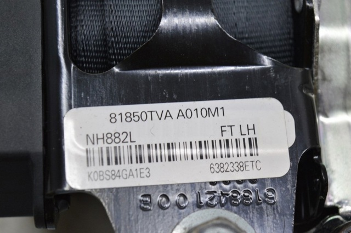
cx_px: 176
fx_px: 803
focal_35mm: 82
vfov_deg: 16.5
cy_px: 116
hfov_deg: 24.6
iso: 560
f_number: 5.6
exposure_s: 1/60
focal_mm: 55
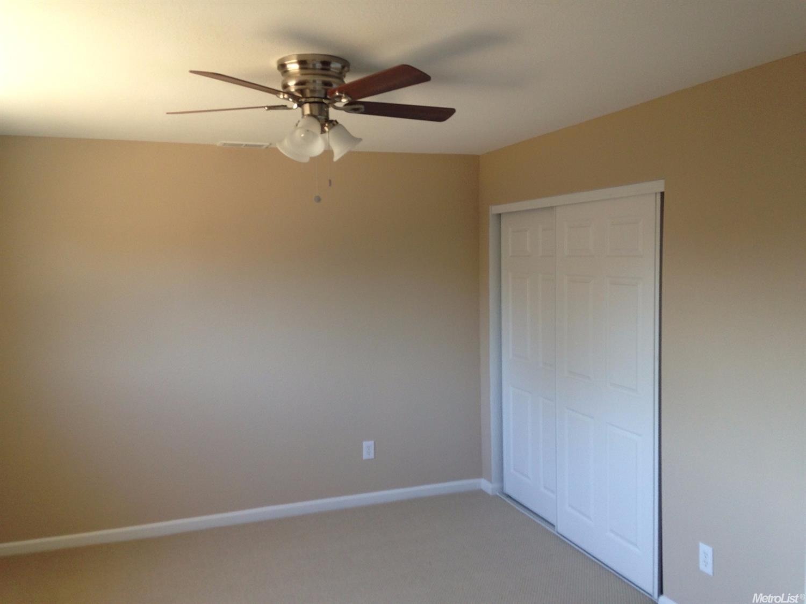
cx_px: 403
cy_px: 302
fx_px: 768
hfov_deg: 55.4
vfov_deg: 42.9
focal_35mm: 33
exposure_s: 1/40
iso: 50
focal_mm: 4.12
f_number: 2.4
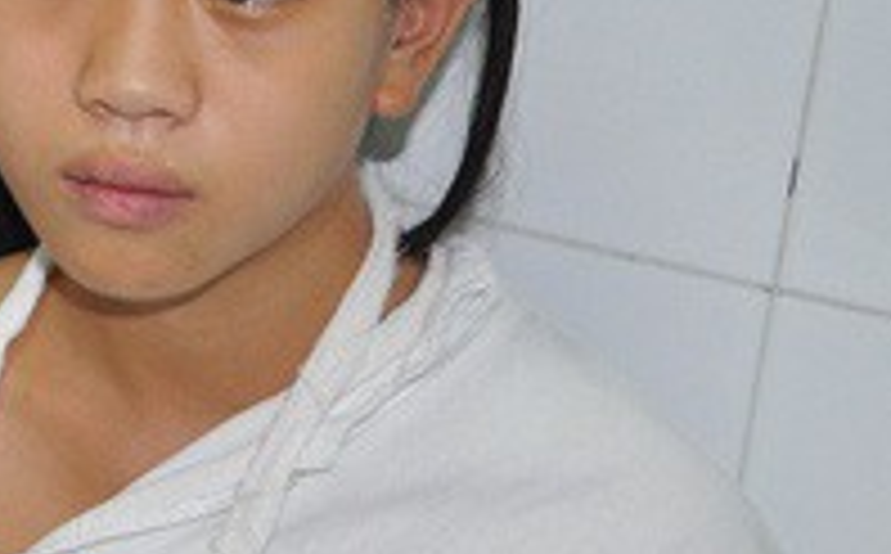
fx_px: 2997
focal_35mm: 124
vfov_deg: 10.5
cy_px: 223
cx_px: -374
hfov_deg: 15.8
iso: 640
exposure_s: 1/60
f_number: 4
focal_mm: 25
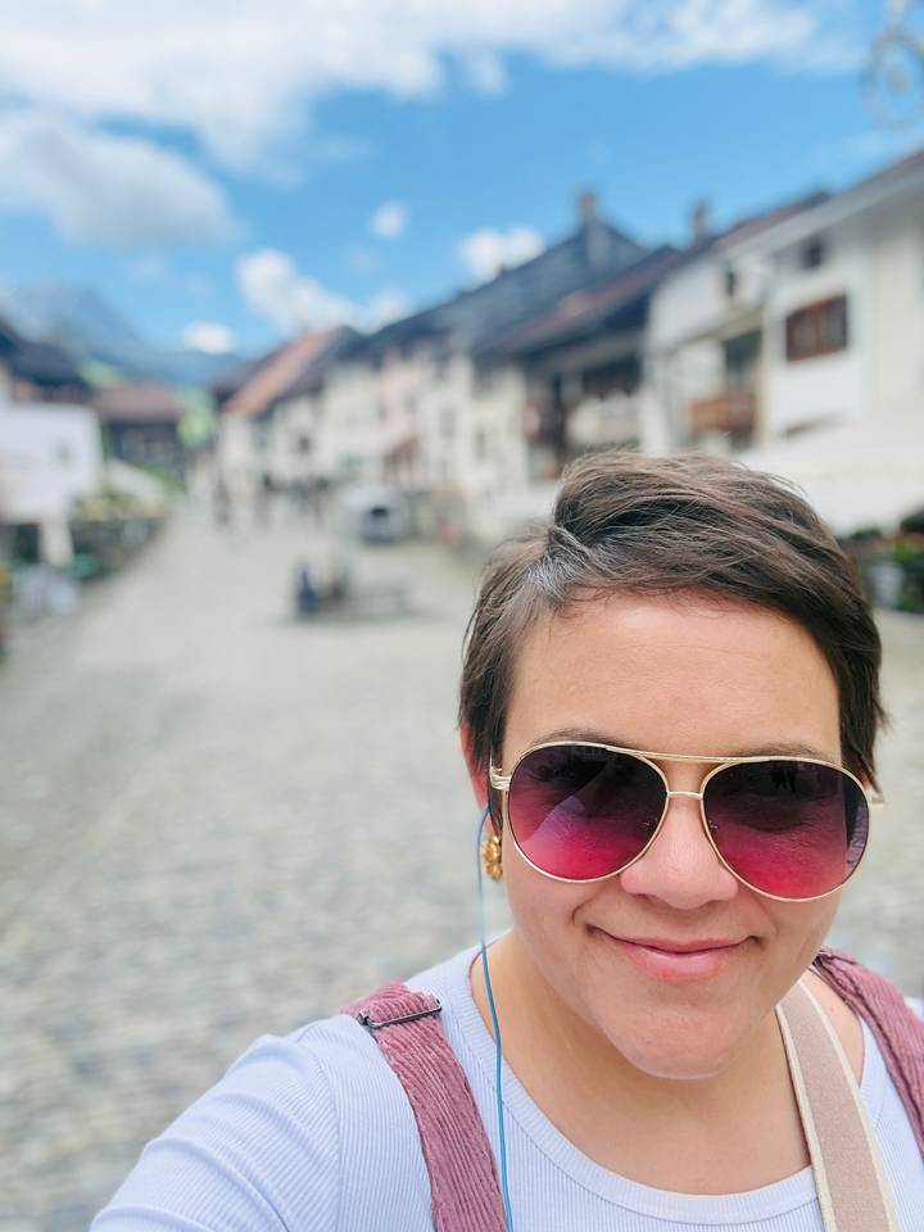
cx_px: 462
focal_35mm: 30
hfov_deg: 46.8
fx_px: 1068
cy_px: 616
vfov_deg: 60.0
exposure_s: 1/535
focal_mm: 2.69
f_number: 1.9
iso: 40
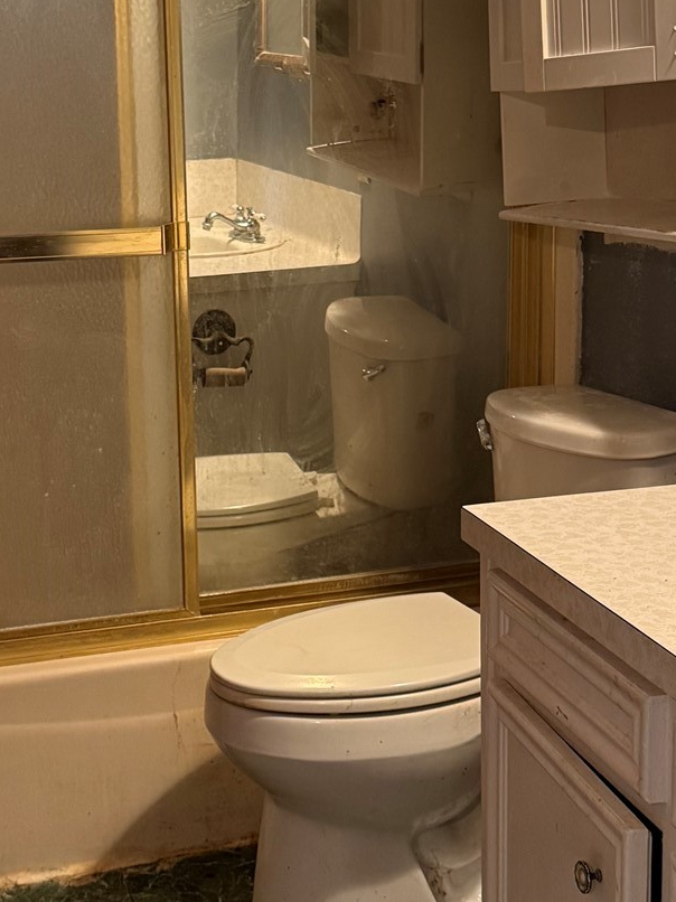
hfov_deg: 24.0
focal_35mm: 61
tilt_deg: -10.8
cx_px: 282
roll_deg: +0.8
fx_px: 1589
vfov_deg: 31.6
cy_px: 347
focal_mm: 6.76
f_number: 1.78
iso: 400
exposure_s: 1/60
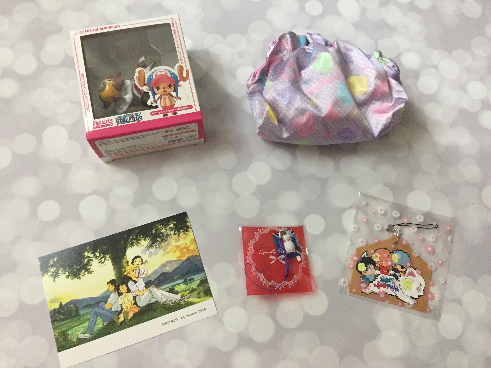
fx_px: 411
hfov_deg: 61.7
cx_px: 246
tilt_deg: -72.1
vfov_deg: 48.2
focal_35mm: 29
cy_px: 184
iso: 250
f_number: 2.2
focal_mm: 4.15
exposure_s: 1/30
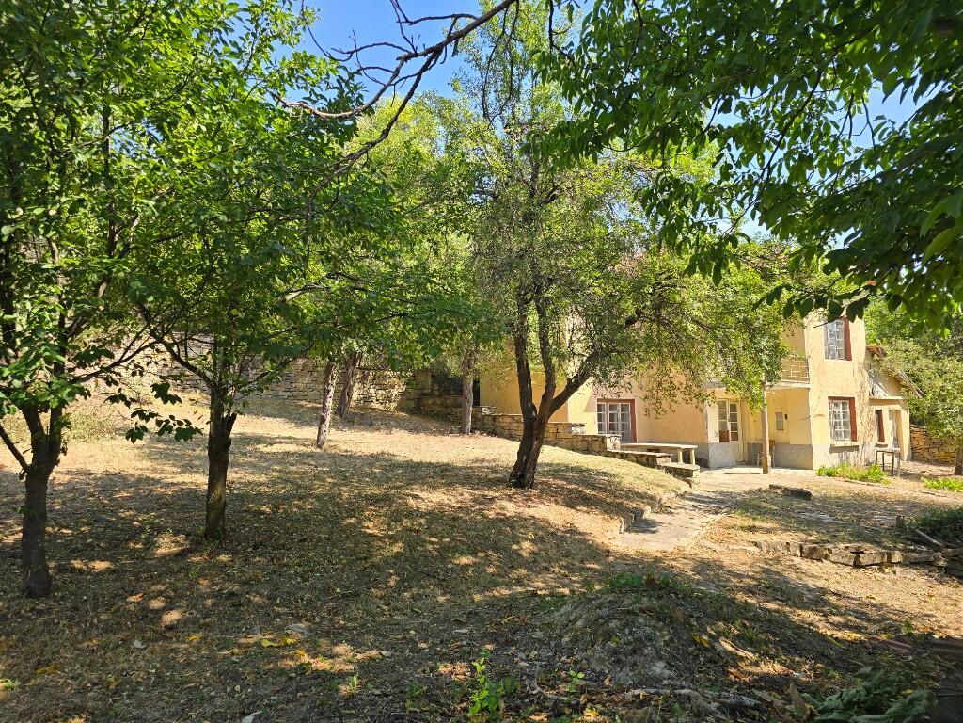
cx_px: 482
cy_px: 362
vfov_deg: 58.9
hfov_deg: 73.9
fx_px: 640
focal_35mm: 23
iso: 12
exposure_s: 1/258
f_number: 1.7
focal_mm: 6.3
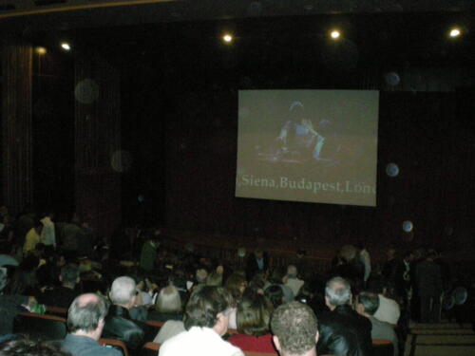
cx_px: 238
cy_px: 178
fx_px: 521
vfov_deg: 37.7
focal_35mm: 38
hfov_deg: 49.0
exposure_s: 1/60
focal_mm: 6.3
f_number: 3.1
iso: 800
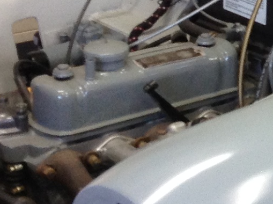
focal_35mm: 168
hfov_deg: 10.7
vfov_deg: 8.7
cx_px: 555
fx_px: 1323
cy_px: -23
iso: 40
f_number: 2.4
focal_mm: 3.3
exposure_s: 1/24
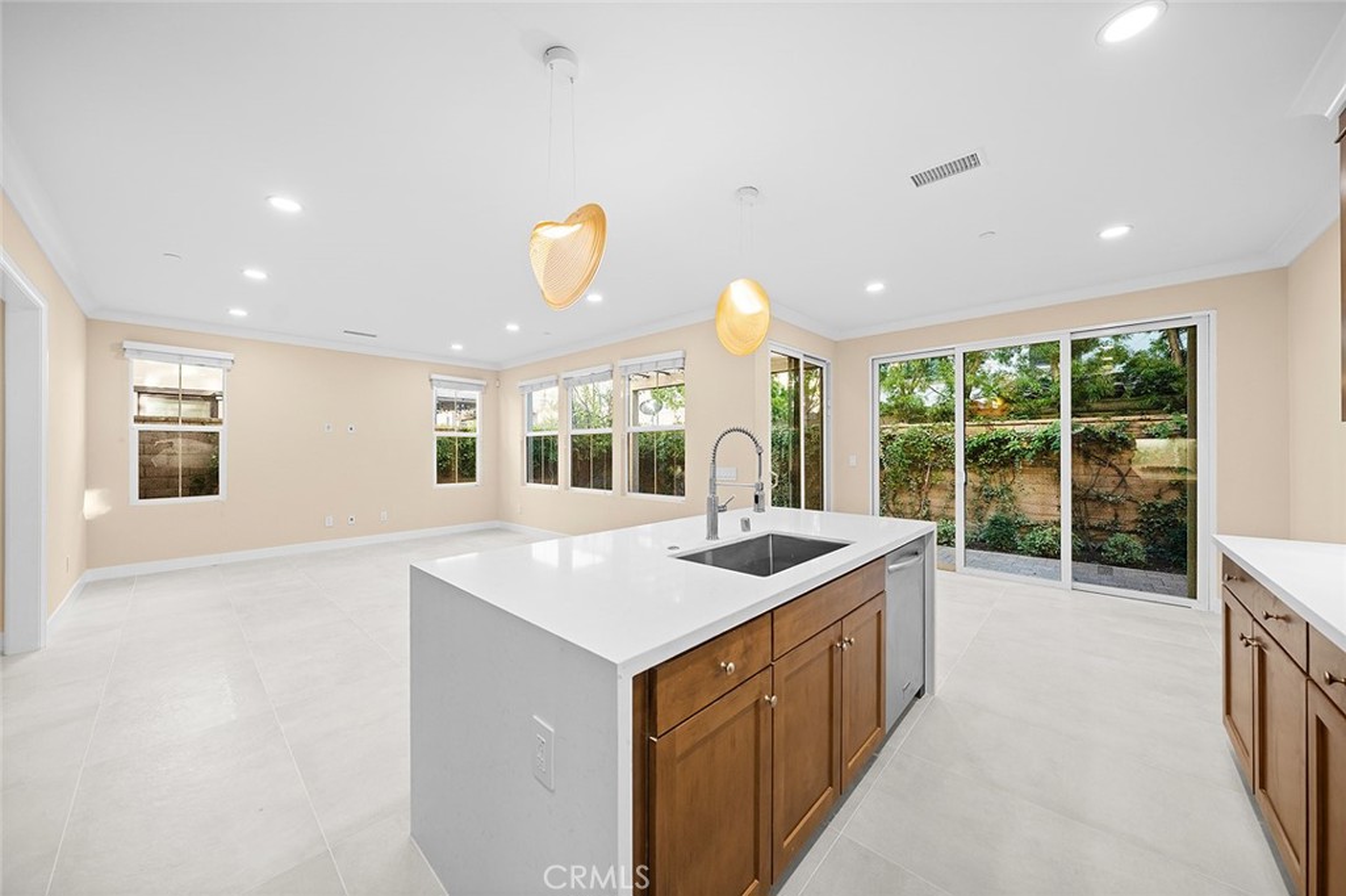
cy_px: 448
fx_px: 448
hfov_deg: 112.6
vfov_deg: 90.0
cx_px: 673
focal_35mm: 12
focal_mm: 12
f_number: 5.6
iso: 1000
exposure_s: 1/15
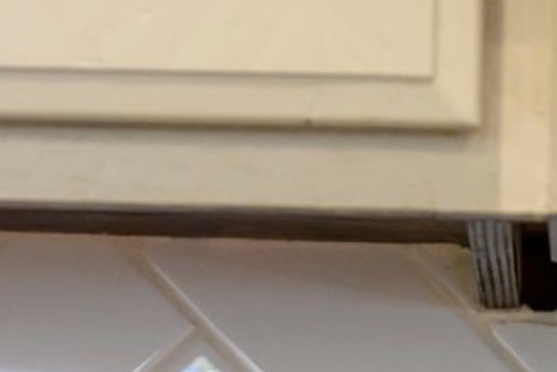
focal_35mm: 322
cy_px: 904
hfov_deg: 6.4
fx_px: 4982
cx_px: 611
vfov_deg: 4.2
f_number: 1.8
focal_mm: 50
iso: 400
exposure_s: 1/160
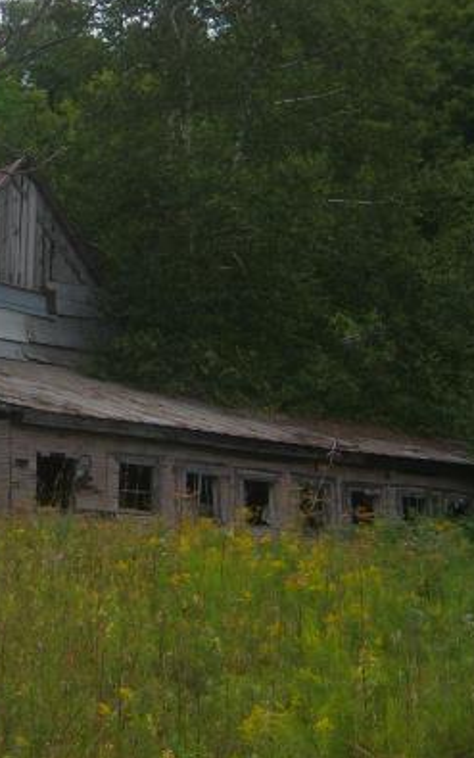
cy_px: 284
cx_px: 6
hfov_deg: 13.1
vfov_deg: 21.0
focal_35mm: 99
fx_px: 2045
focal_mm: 7.5
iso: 80
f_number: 2.8
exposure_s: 1/500
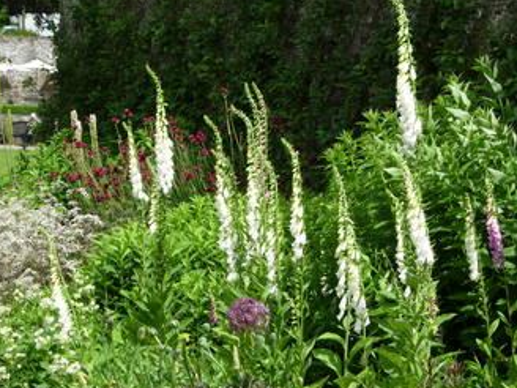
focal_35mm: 138
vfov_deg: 10.7
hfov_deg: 14.3
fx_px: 2061
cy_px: 205
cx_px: 284
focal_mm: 21.5
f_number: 5.2
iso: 50
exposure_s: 1/287
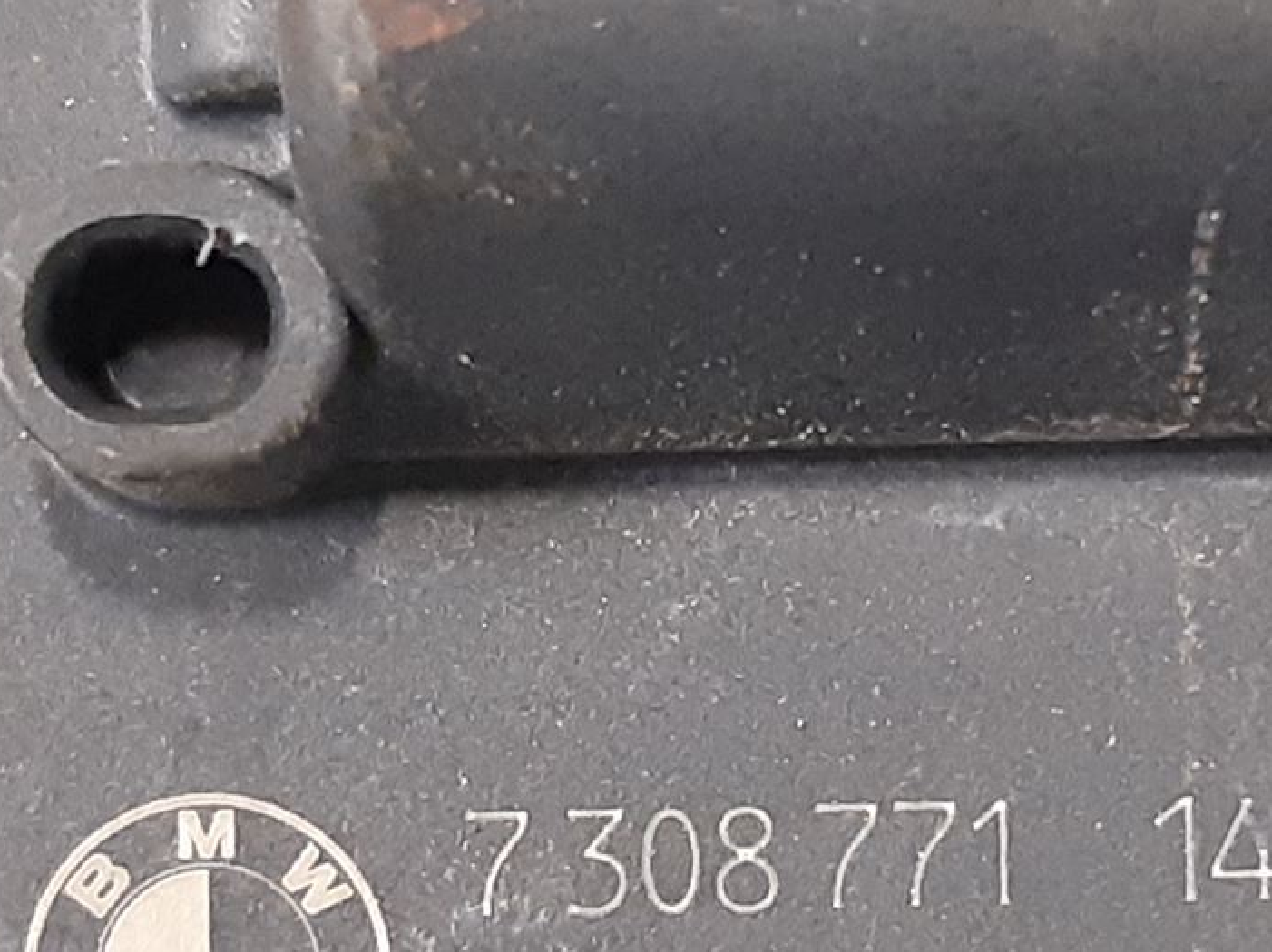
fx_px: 2791
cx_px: 1078
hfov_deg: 25.1
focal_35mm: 76
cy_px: 956
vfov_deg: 18.8
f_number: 1.7
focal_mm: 3.93
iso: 400
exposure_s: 1/25
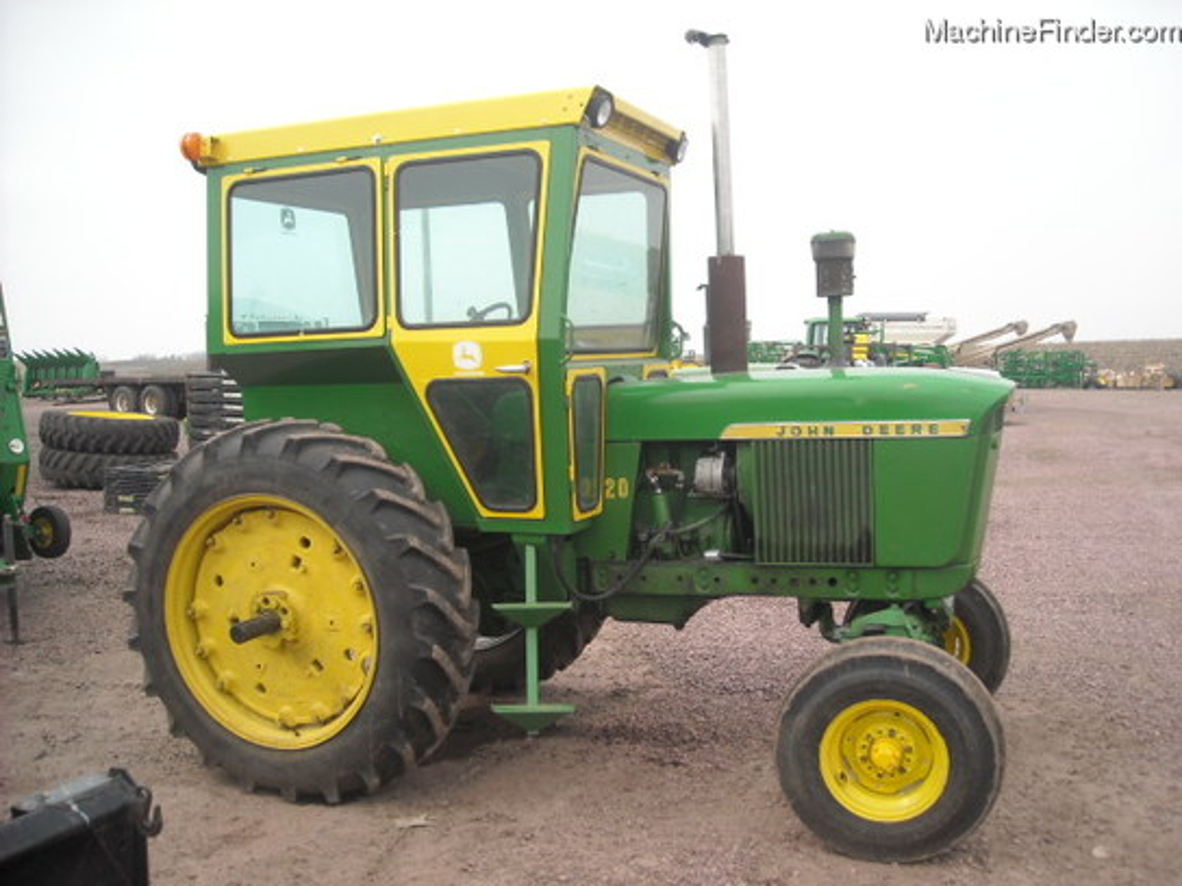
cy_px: 443
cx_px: 591
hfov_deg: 52.6
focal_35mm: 35
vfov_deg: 40.7
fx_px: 1195
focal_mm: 5.7
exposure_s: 1/109
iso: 64
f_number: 5.6
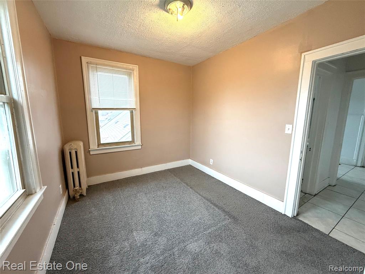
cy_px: 137
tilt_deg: -8.2
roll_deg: -0.2
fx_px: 148
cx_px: 182
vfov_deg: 85.7
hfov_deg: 102.1
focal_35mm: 14
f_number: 2.2
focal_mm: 2.22
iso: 400
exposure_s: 1/120
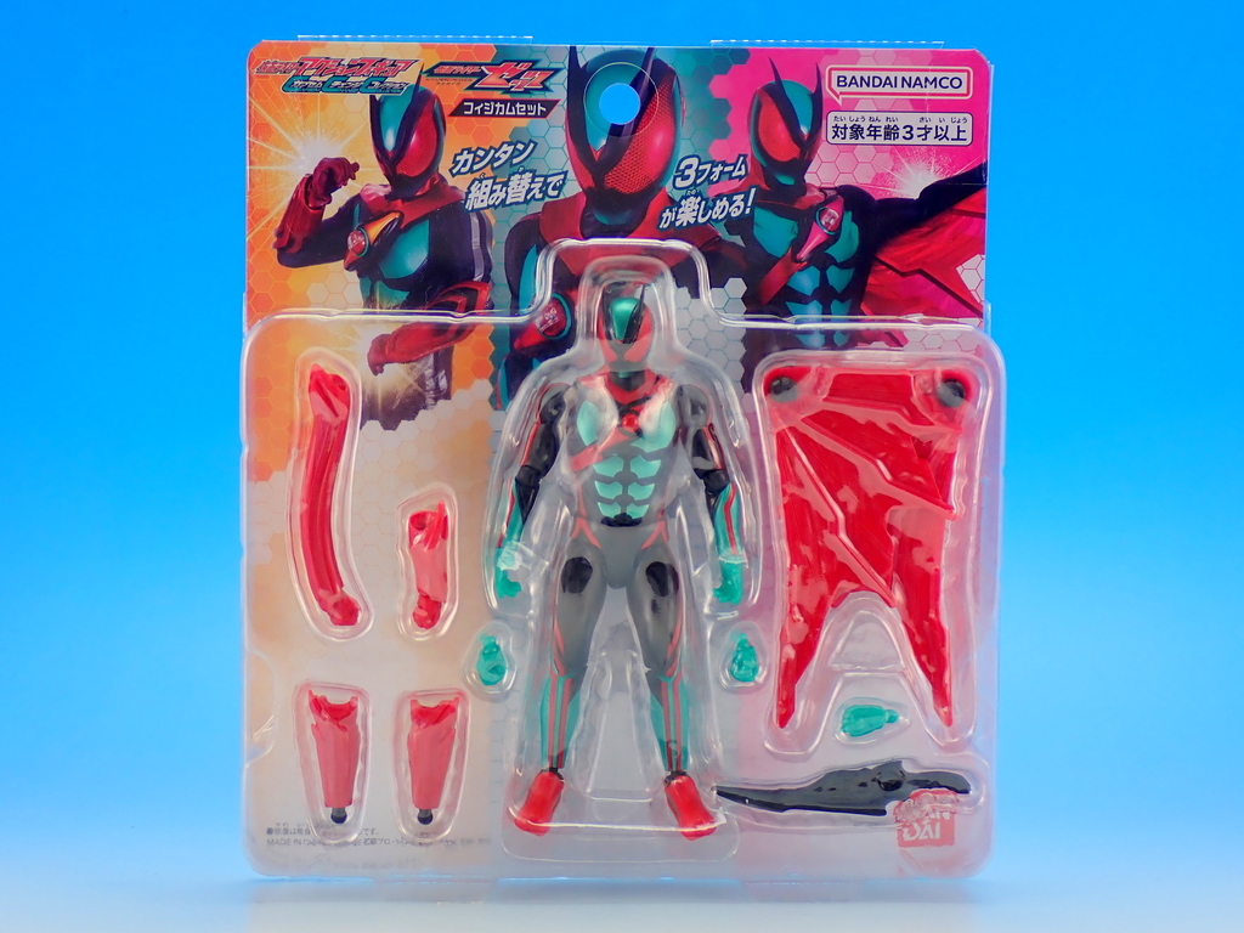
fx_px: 2084
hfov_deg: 33.2
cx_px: 622
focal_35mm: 58
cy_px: 466
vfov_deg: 25.2
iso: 100
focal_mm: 10.35
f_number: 3.5
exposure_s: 1/13
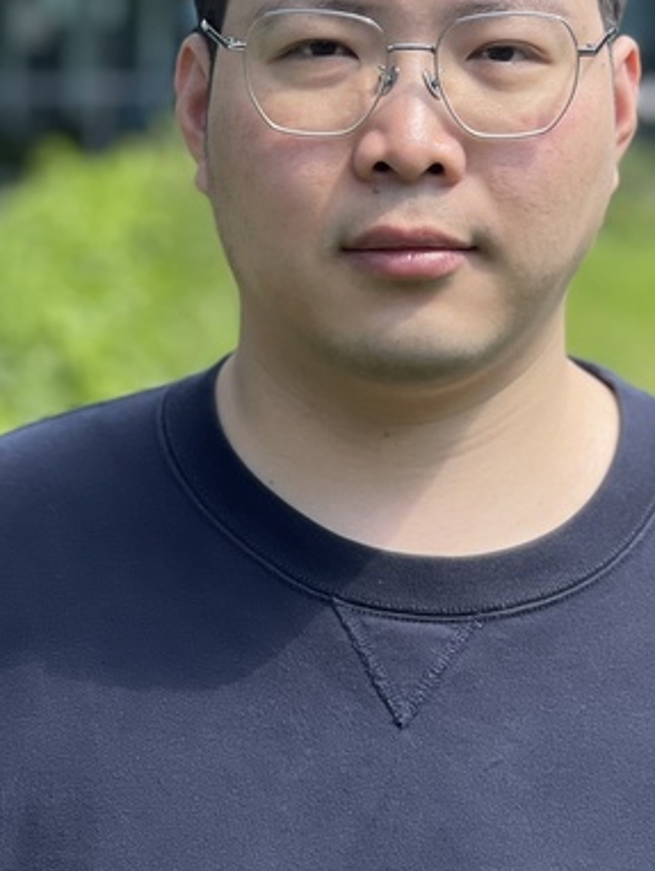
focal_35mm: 134
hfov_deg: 11.1
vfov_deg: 14.6
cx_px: 443
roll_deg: +0.2
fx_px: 3377
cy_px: 212
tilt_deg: -1.8
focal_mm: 7.5
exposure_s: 1/449
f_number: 2.2
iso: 32
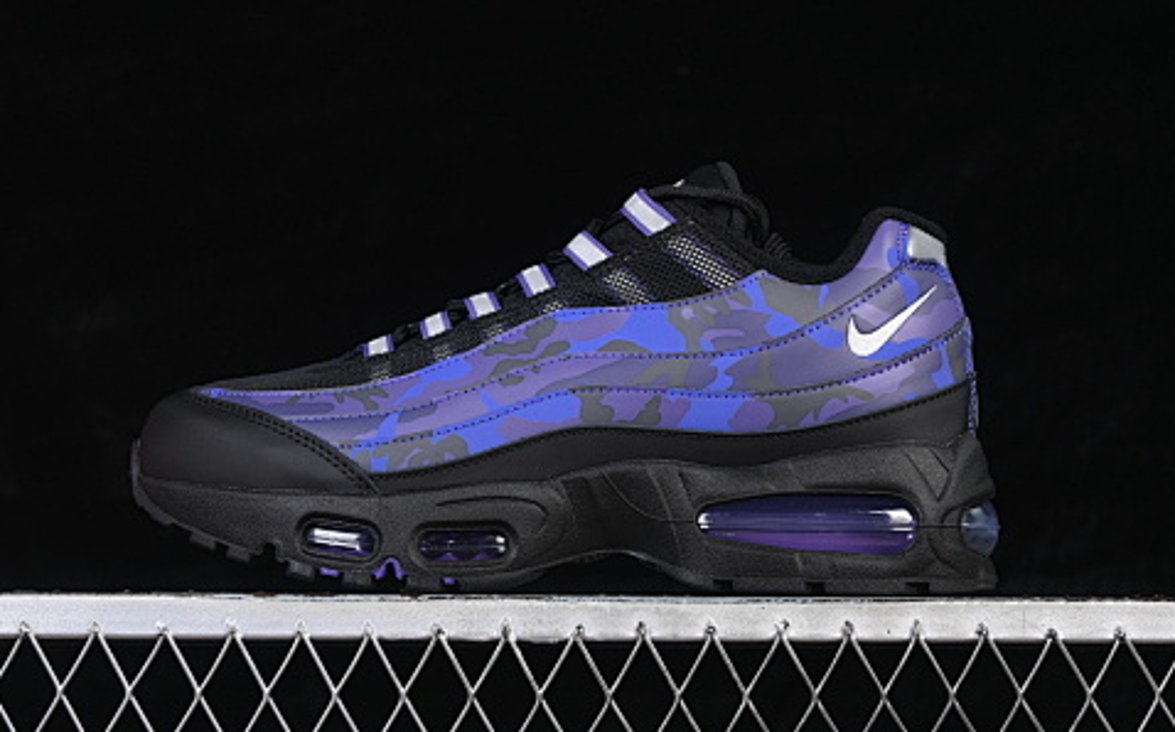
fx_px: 2560
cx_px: 588
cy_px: 343
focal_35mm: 80
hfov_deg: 25.9
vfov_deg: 16.3
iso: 160
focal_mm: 50
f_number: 6.3
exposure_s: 1/60
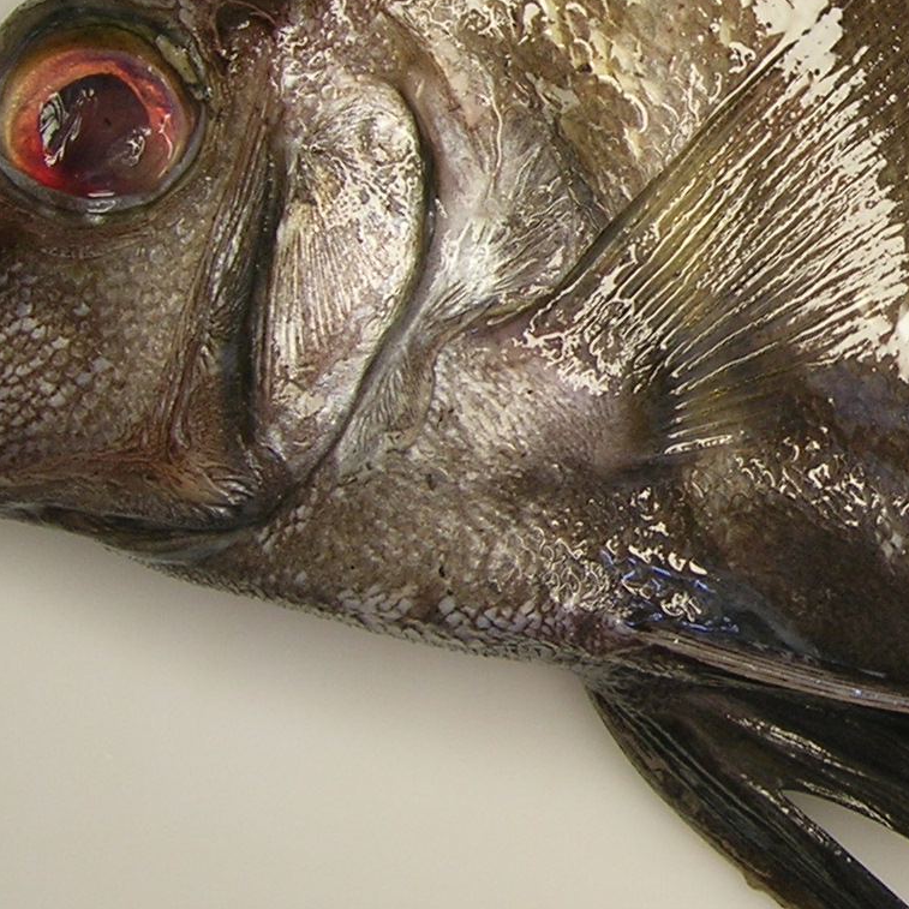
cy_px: 195
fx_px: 3417
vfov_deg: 15.1
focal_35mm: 115
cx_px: 1054
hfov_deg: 14.7
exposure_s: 1/32.4
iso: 64
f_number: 2.8
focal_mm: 7.8
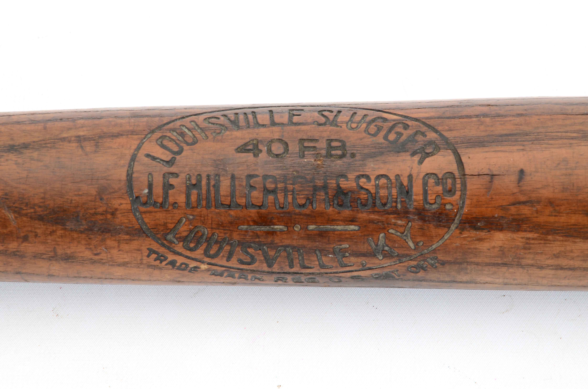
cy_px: 194
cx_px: 294
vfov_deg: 8.7
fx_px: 2567
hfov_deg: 13.1
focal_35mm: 158
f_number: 11
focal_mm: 105
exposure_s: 1/80
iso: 400
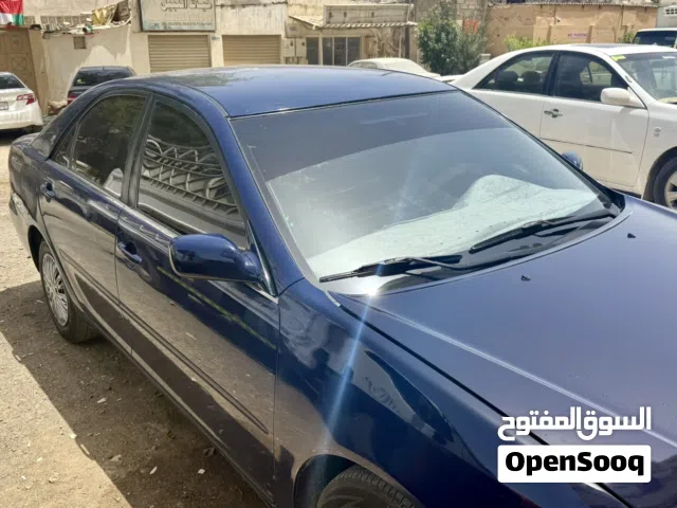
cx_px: 338
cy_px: 254
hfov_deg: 71.6
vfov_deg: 56.8
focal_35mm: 24
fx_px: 469
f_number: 1.78
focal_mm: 6.76
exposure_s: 1/3145
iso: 80
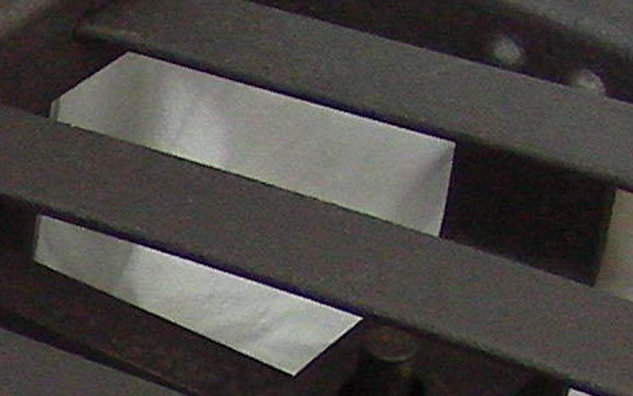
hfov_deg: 8.6
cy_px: 649
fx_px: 4124
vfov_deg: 5.4
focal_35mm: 239
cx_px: -329
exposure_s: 1/4.2
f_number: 3.5
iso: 113
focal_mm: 6.3
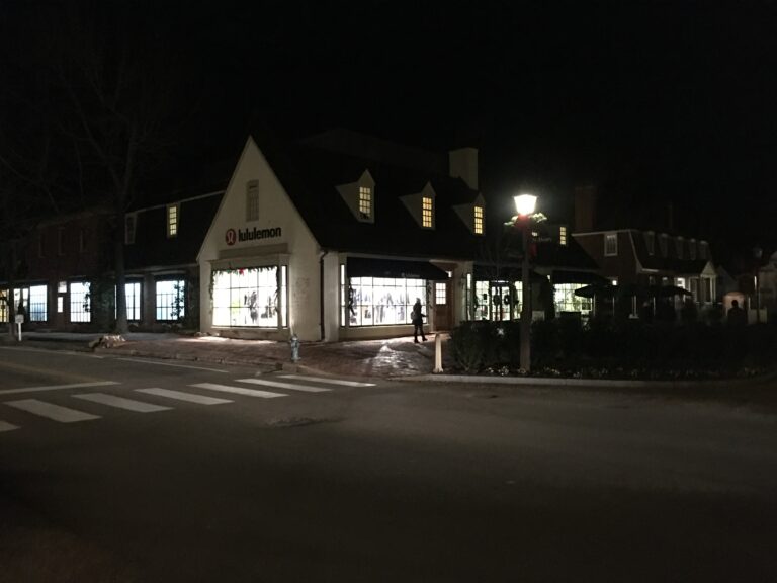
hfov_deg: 61.7
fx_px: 651
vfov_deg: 48.2
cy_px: 292
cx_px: 388
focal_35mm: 29
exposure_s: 1/4
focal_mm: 4.15
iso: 250
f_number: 2.2
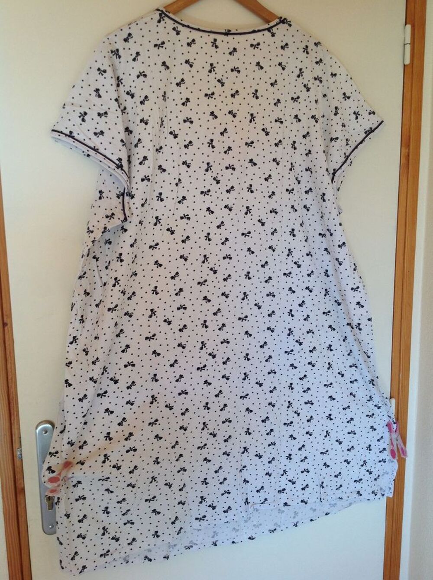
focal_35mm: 35
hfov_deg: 40.6
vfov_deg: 52.7
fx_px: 585
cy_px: 290
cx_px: 216
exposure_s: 1/60
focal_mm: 4.28
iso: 80
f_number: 2.4
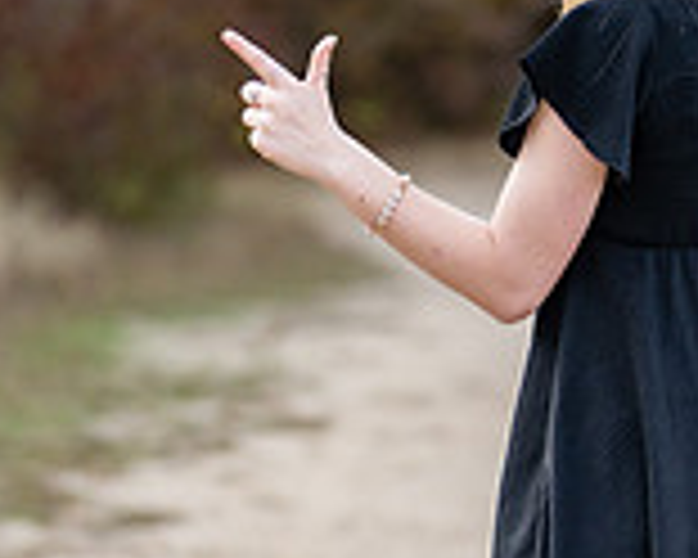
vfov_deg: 7.2
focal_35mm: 214
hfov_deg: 9.0
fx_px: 4421
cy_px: 303
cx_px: 592
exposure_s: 1/2000
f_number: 1.2
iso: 100
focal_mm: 50
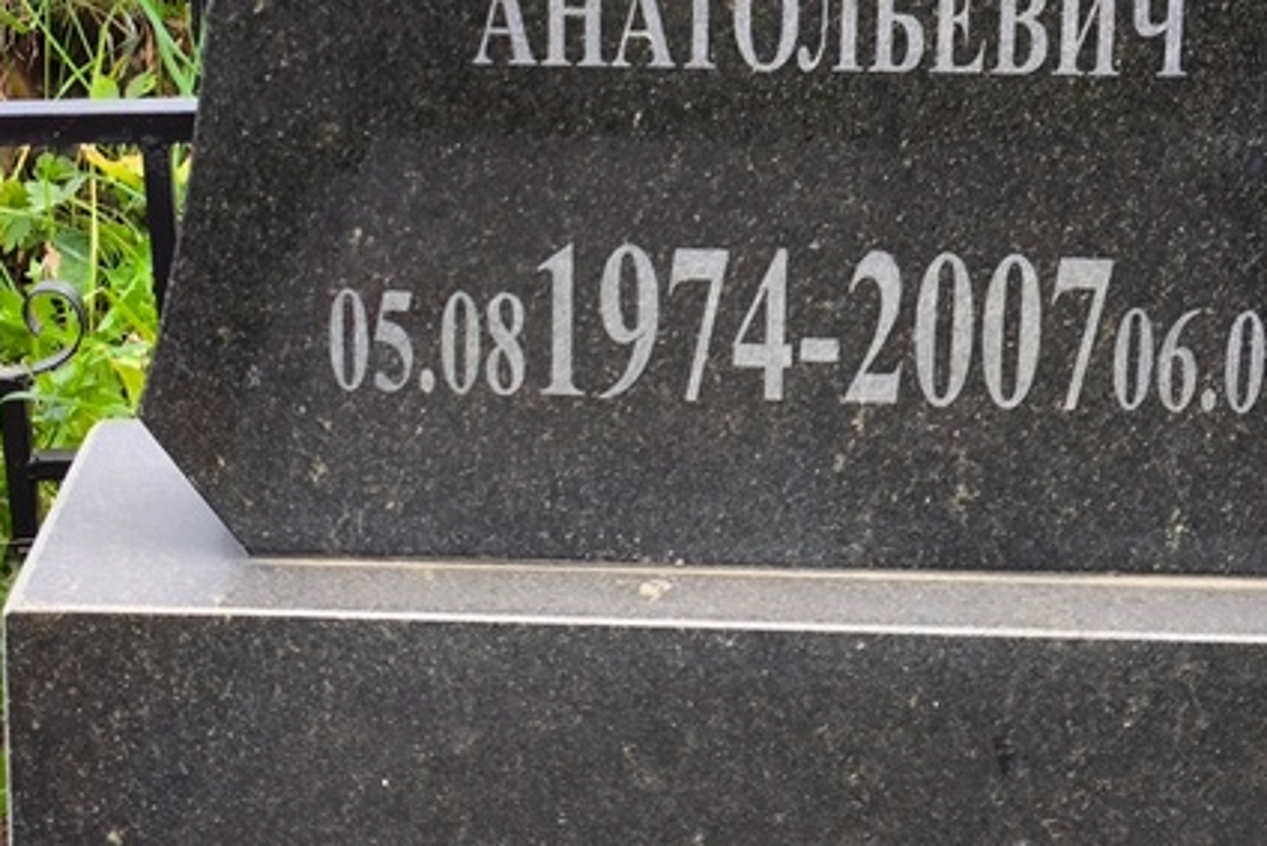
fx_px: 3450
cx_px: 731
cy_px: 81
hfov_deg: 20.8
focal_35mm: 98
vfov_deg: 13.8
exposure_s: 1/201
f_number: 1.7
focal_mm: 4.71
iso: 50
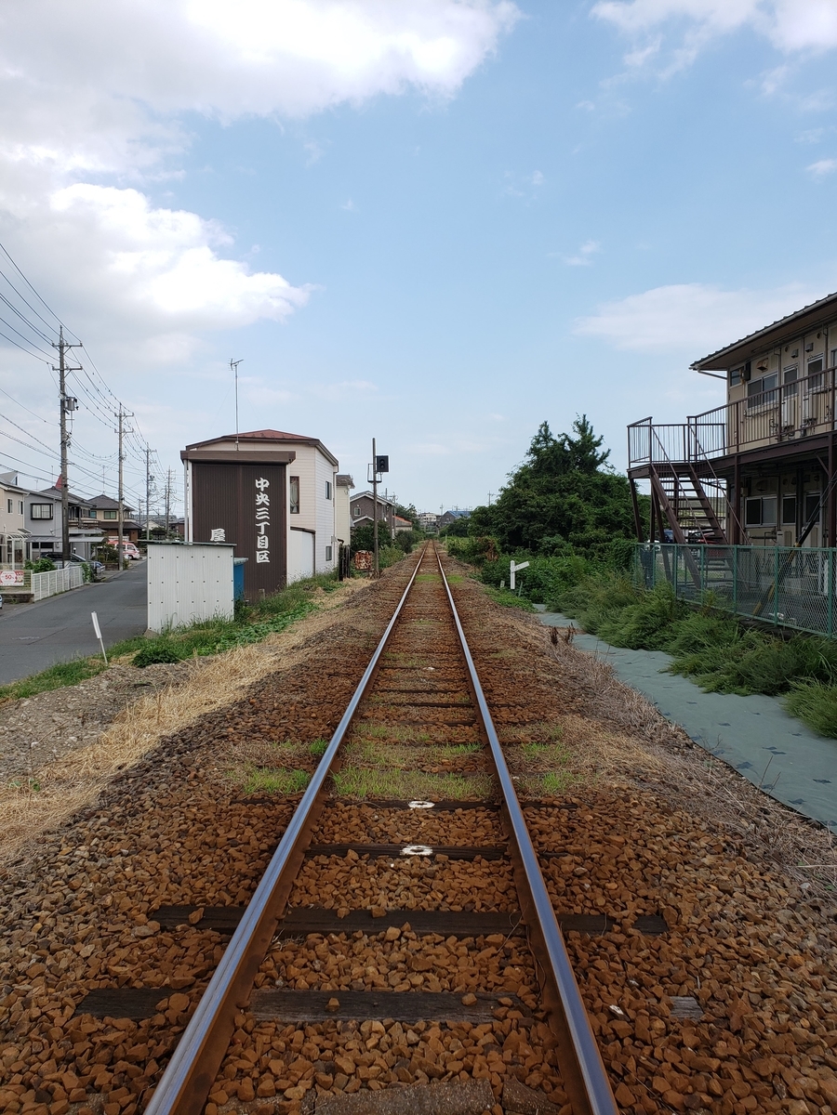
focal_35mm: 26
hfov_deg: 53.1
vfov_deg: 67.3
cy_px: 558
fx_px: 838
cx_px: 418
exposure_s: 1/781
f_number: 2.4
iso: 50
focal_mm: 4.3
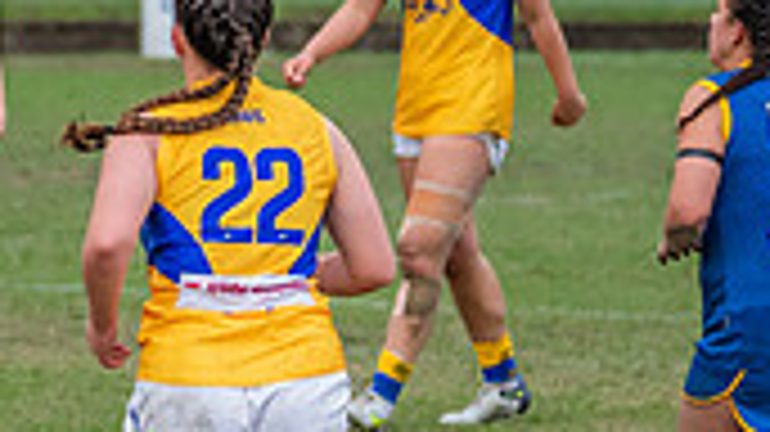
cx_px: -356
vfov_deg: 1.2
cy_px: -38
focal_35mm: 1002
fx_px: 20449
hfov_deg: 2.2
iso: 900
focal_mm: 200
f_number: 5.3
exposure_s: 1/1250
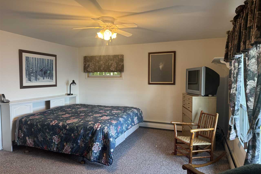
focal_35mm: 25
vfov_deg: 51.3
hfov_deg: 71.5
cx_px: 130
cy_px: 88
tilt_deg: -4.1
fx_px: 181
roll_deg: -0.5
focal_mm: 6.76
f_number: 1.78
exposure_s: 1/60
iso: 125
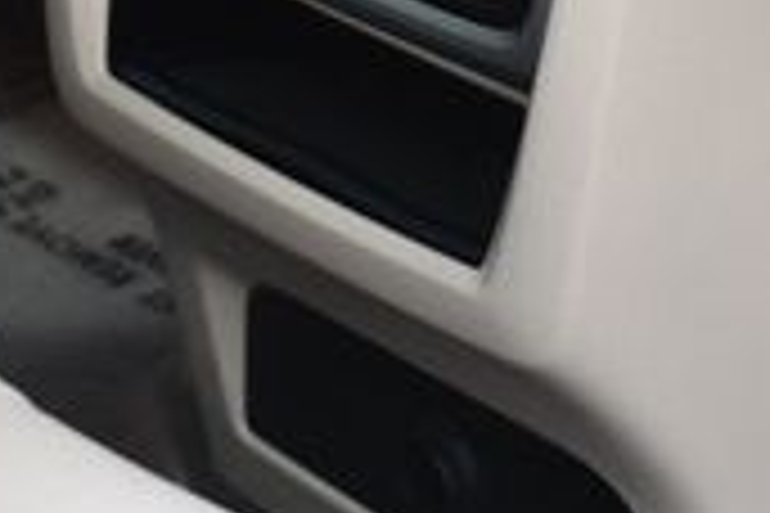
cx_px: 441
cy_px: -86
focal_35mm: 172
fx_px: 3679
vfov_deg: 7.9
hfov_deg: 11.9
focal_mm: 31
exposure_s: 1/125
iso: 1000
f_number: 4.2
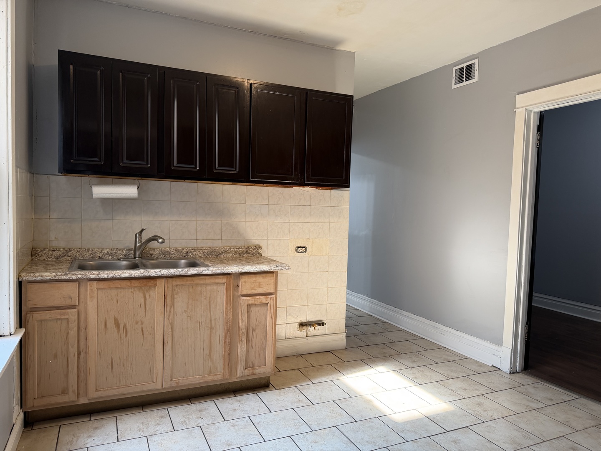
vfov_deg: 56.8
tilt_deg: -3.6
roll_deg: -1.5
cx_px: 300
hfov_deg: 71.6
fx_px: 417
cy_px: 226
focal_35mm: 24
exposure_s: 1/120
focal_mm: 6.76
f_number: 1.78
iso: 160
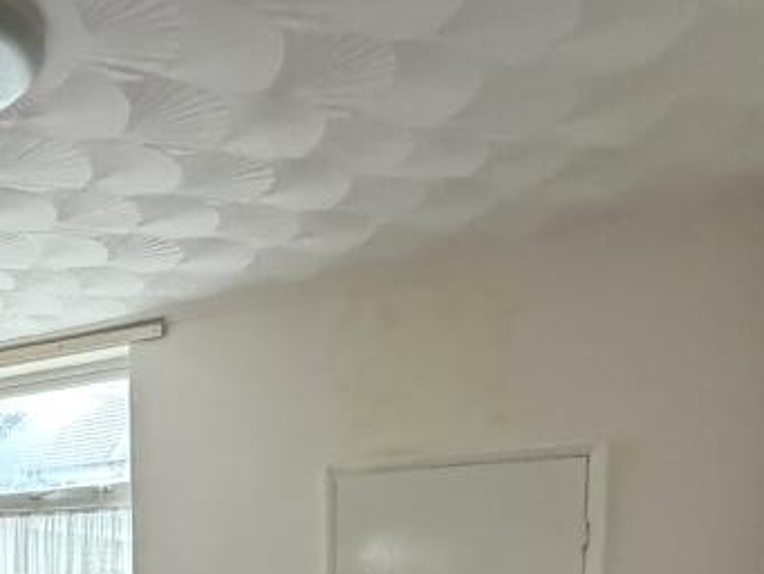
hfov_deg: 39.0
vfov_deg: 29.0
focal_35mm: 42
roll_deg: +3.7
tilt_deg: -4.3
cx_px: -18
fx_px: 927
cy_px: 715
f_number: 2.2
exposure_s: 1/60
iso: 640
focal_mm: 2.22
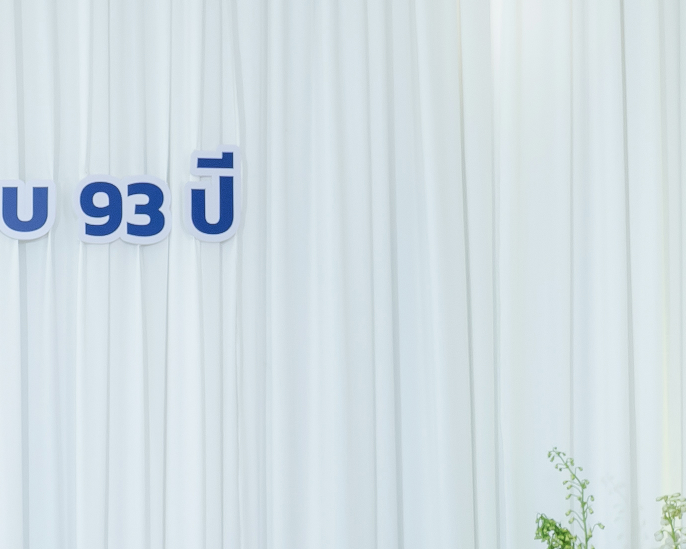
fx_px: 2416
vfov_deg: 12.4
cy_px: 777
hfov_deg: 13.5
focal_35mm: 119
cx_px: -743
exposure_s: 1/125
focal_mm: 30
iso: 800
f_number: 4.5
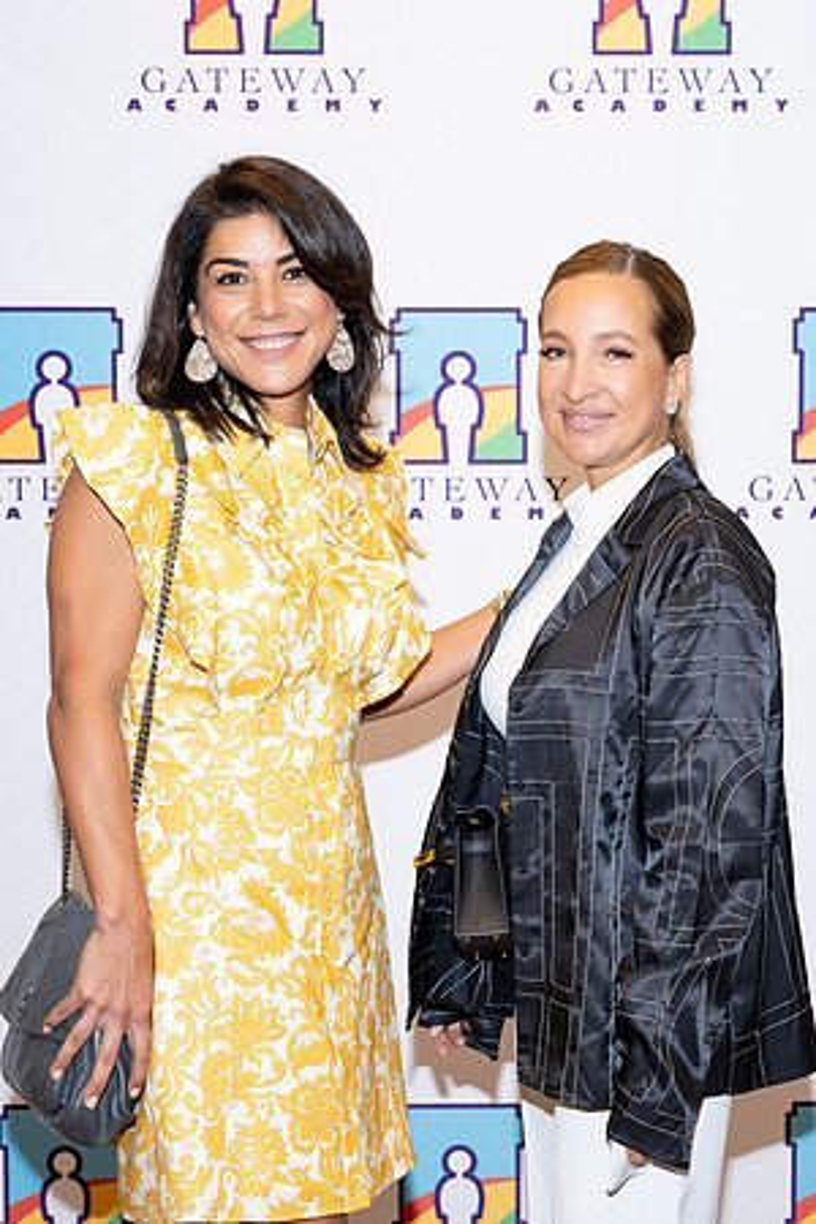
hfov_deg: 19.7
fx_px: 2346
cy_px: 612
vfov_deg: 29.2
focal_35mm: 69
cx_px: 559
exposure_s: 1/160
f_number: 5.6
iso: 800
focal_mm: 46
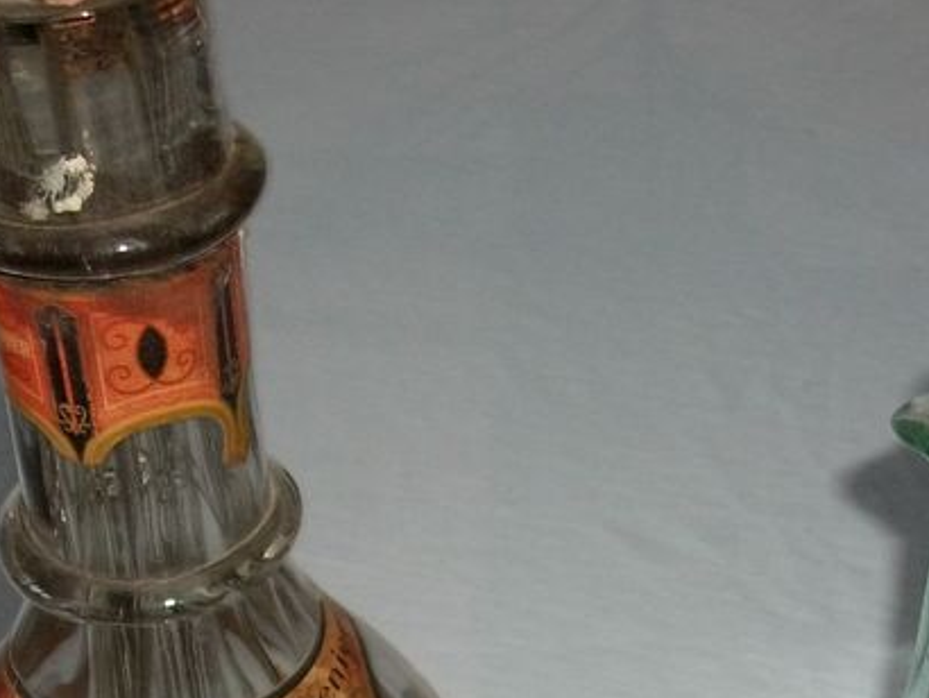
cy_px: 666
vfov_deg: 18.5
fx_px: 2095
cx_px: 467
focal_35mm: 78
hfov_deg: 25.0
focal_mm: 5.7
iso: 125
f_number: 2.9
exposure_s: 1/40
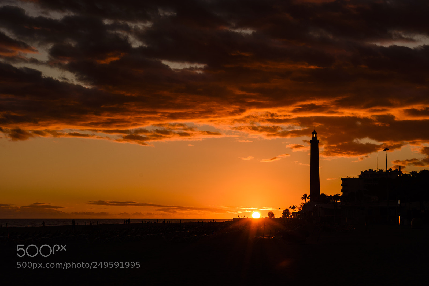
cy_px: 143
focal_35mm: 60
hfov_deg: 33.4
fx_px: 715
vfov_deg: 22.6
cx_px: 214
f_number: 13
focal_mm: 40
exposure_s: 1/200
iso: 100
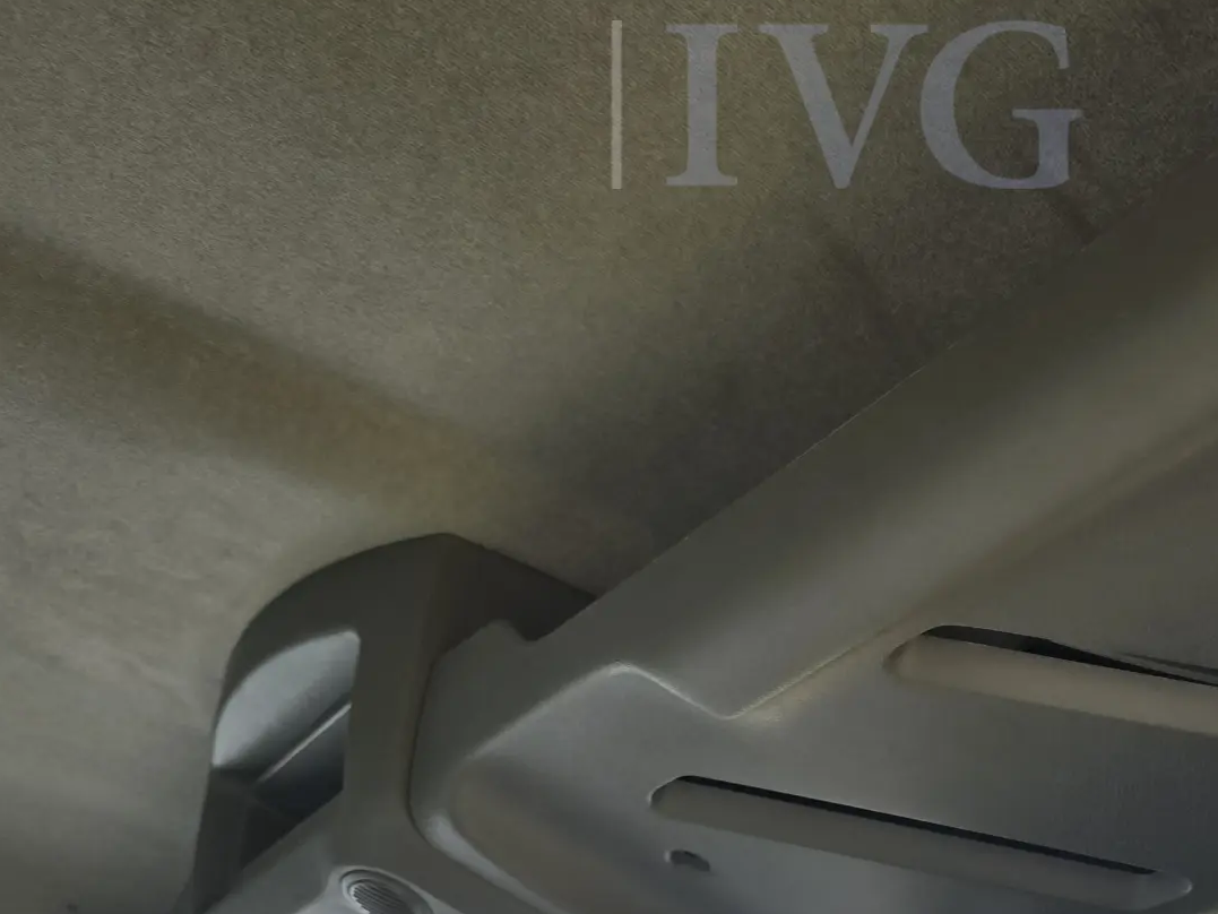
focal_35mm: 41
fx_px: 1443
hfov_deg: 44.2
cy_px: 672
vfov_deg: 34.5
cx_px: 921
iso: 50
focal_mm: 6.3
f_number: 1.7
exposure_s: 1/180
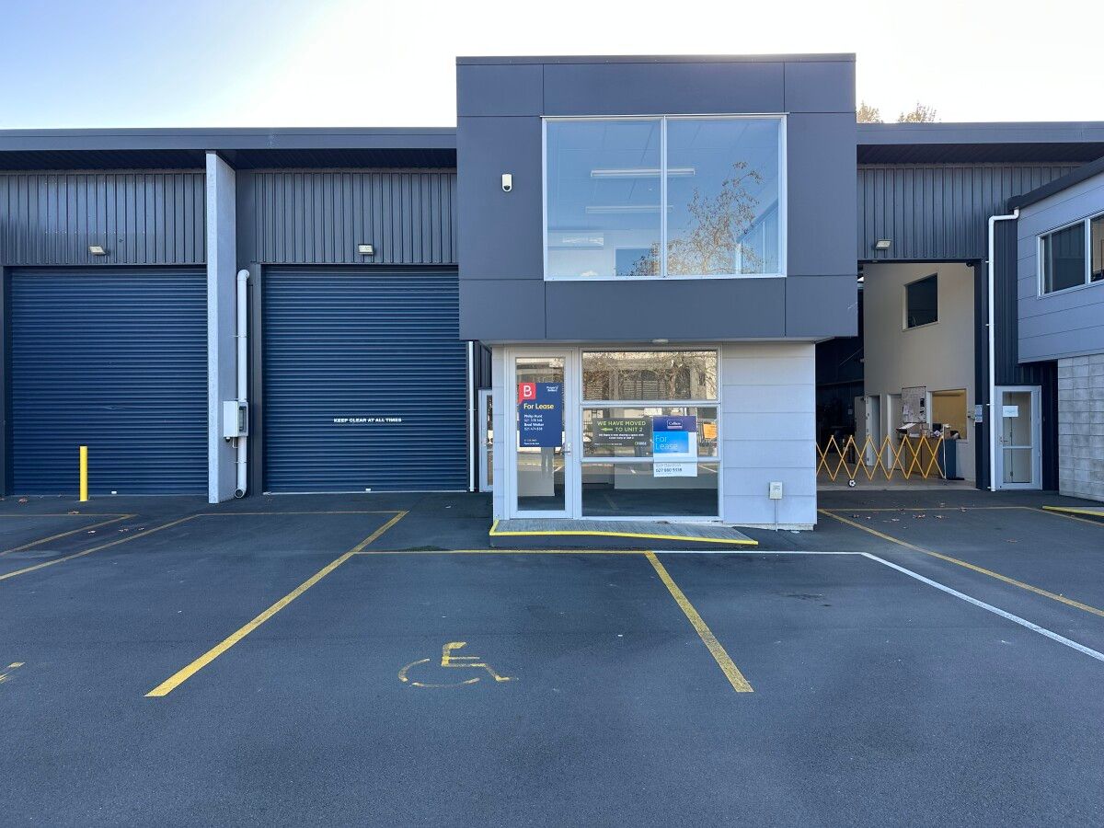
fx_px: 765
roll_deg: +0.1
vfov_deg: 56.8
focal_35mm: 24
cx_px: 552
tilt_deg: -0.1
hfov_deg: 71.6
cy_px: 414
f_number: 1.78
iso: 80
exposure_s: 1/421
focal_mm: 6.86
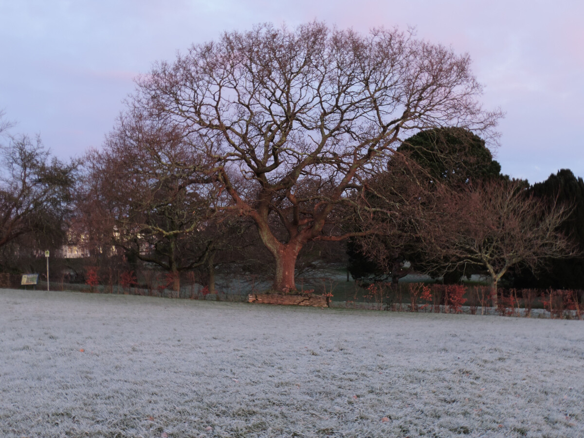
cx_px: 292
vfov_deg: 30.9
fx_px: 793
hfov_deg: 40.4
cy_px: 219
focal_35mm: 47
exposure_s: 1/1.6
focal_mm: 8.3
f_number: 7.8
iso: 80
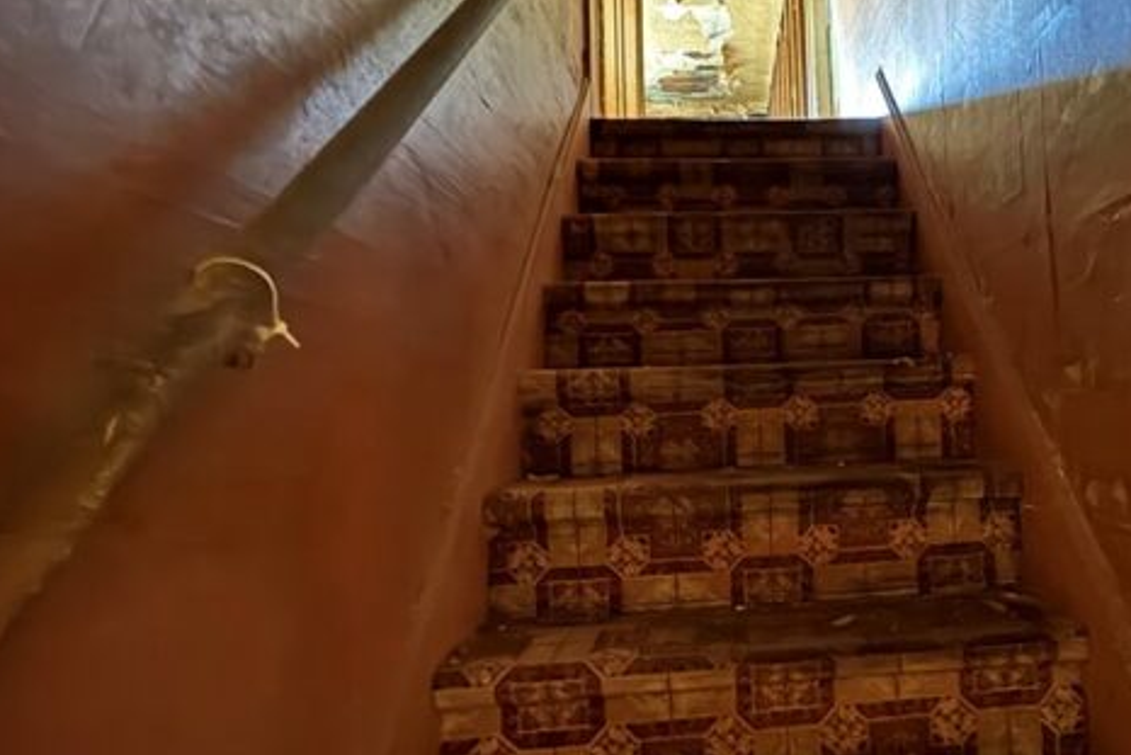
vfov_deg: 51.3
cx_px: 789
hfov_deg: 68.7
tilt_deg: +4.5
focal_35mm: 25
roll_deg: +2.7
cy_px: 359
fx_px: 786
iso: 2500
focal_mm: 2.22
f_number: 2.2
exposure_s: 1/4
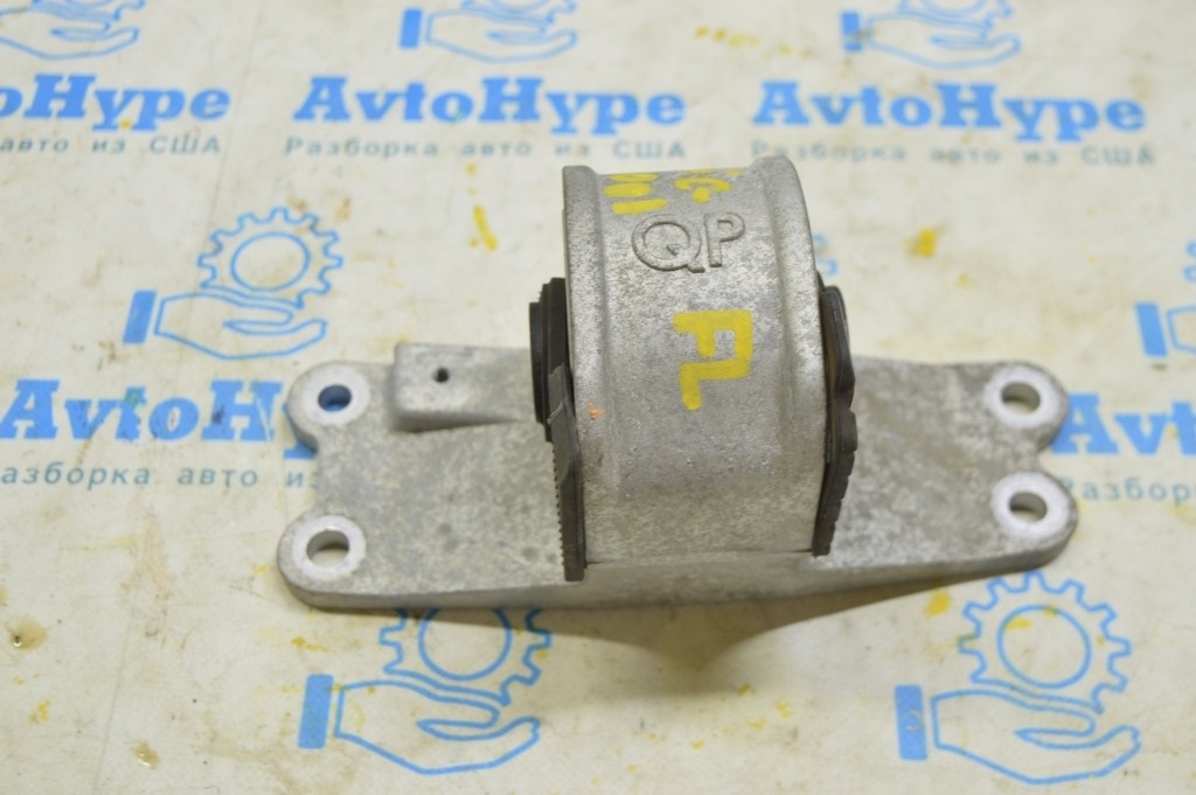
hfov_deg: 38.9
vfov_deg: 26.4
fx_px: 1693
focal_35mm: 51
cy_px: 398
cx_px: 598
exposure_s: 1/20
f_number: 5.6
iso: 400
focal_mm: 34
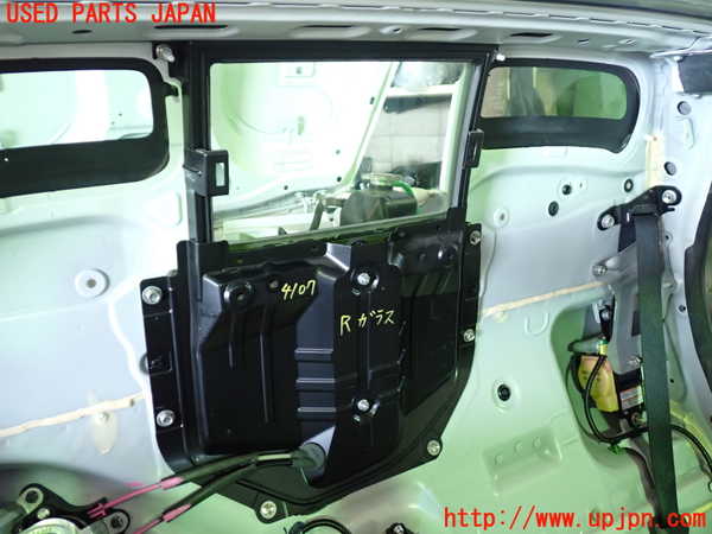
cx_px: 356
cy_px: 267
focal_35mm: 30
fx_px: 617
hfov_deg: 60.0
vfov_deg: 46.8
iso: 500
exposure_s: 1/30
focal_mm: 5.4
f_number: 2.3
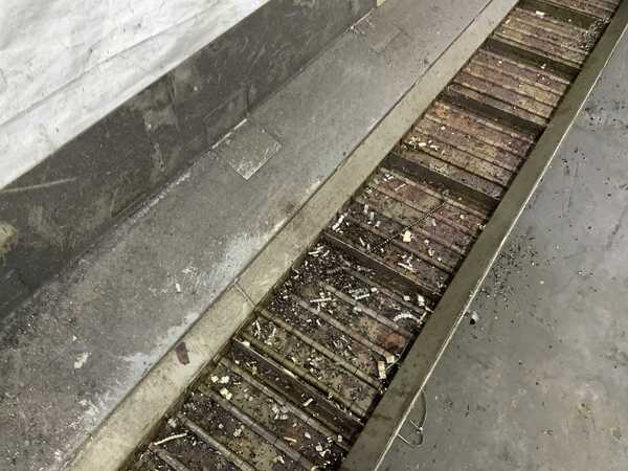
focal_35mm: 29
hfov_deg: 61.7
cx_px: 314
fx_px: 526
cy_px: 236
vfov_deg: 48.2
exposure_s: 1/40
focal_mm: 3
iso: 250
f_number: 1.8
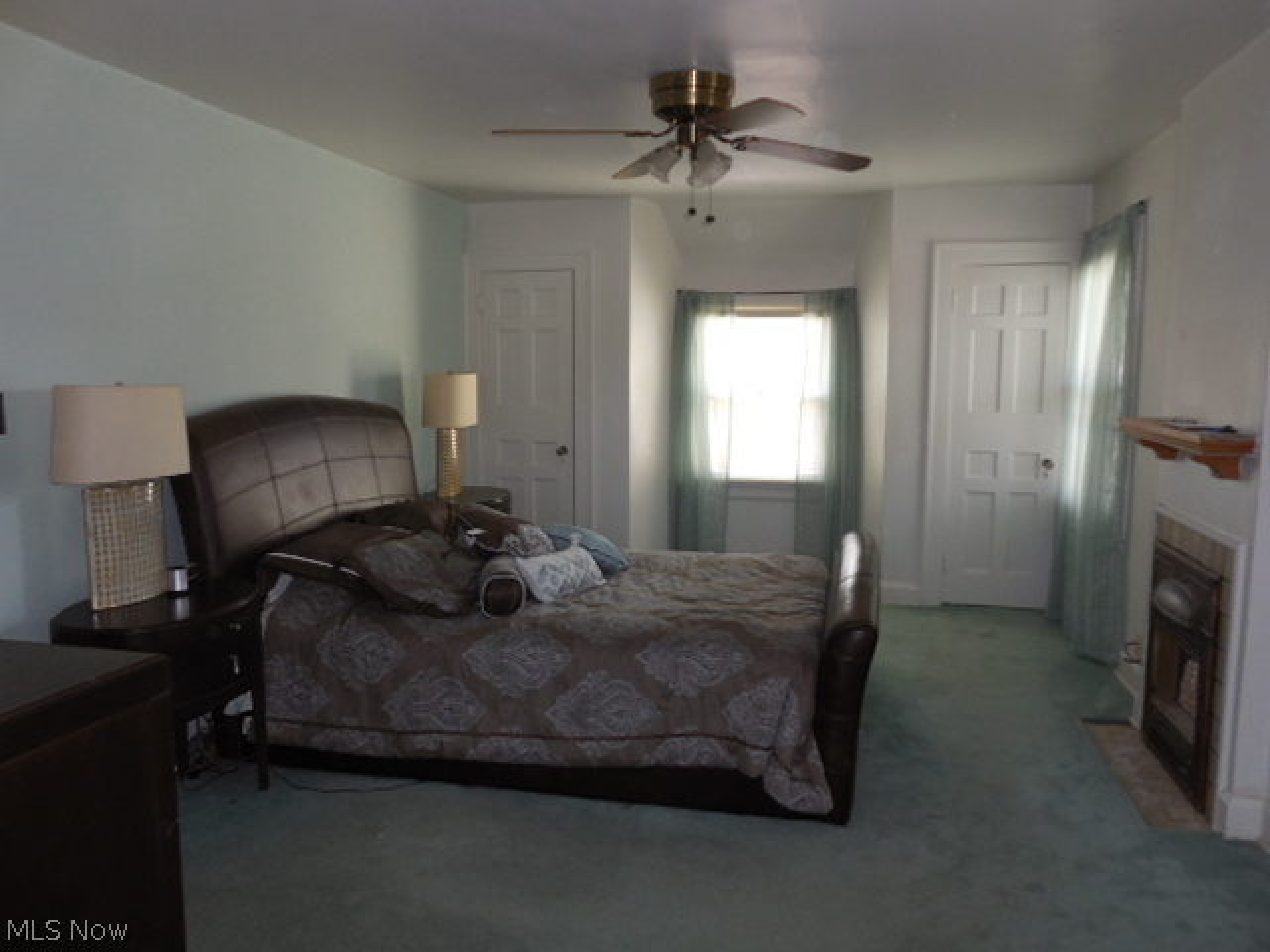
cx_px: 635
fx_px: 954
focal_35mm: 26
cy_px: 476
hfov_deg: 67.3
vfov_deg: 53.1
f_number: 3.5
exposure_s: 1/25
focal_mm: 4.6
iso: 200
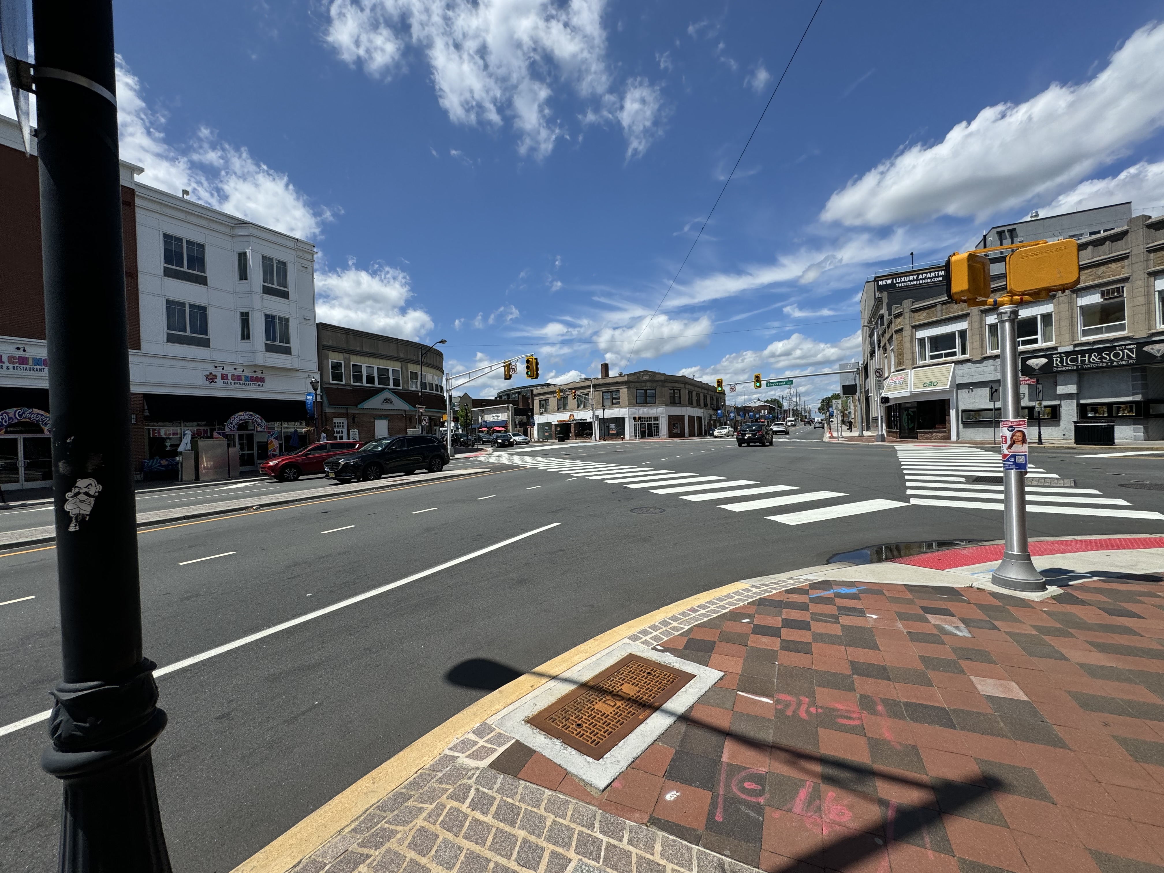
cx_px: 582
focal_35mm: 14
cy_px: 436
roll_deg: +3.0
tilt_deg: +0.9
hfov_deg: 102.1
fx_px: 471
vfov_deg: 85.7
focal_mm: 2.22
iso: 50
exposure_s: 1/2985
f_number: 2.2
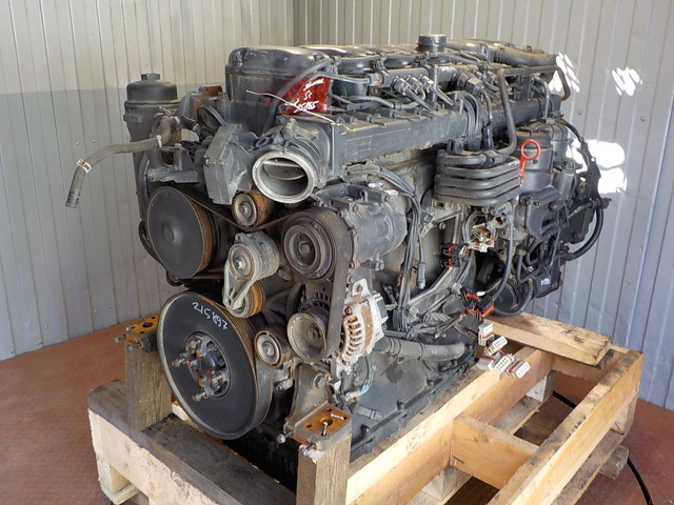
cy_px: 252
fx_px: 584
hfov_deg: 60.0
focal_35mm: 30
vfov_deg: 46.8
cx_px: 337
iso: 140
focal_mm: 4.1
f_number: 3.3
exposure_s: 1/30
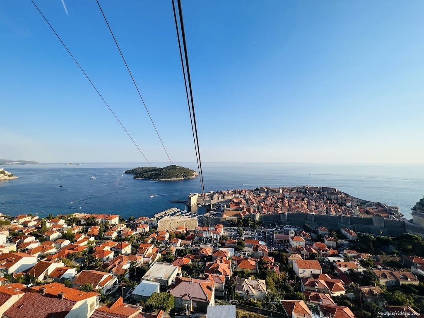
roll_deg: +0.3
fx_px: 159
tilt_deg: +0.1
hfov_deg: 106.2
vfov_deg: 89.9
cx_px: 212
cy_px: 159
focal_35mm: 13
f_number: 1.8
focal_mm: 1.57
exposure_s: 1/847
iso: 32
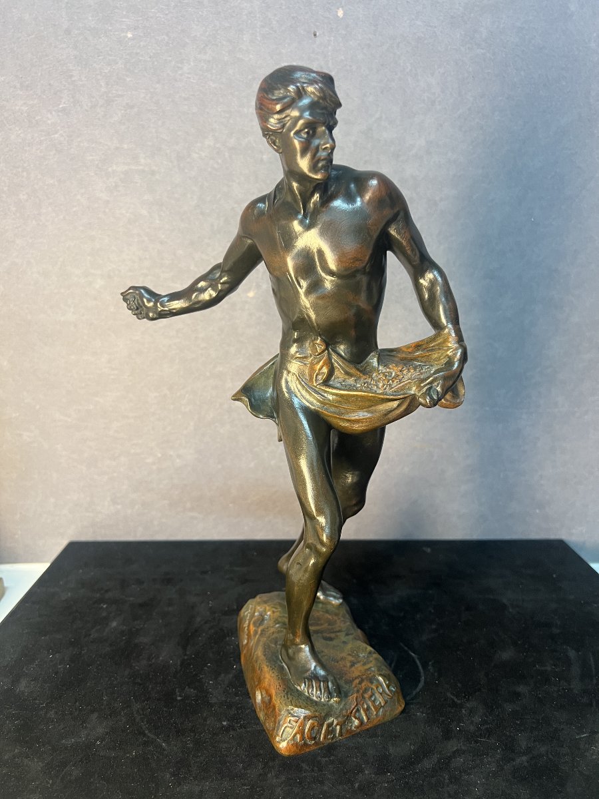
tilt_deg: -11.7
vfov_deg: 67.3
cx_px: 300
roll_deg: -0.3
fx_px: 600
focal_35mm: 26
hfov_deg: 53.1
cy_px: 400
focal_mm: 5.7
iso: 200
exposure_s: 1/50
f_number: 1.5
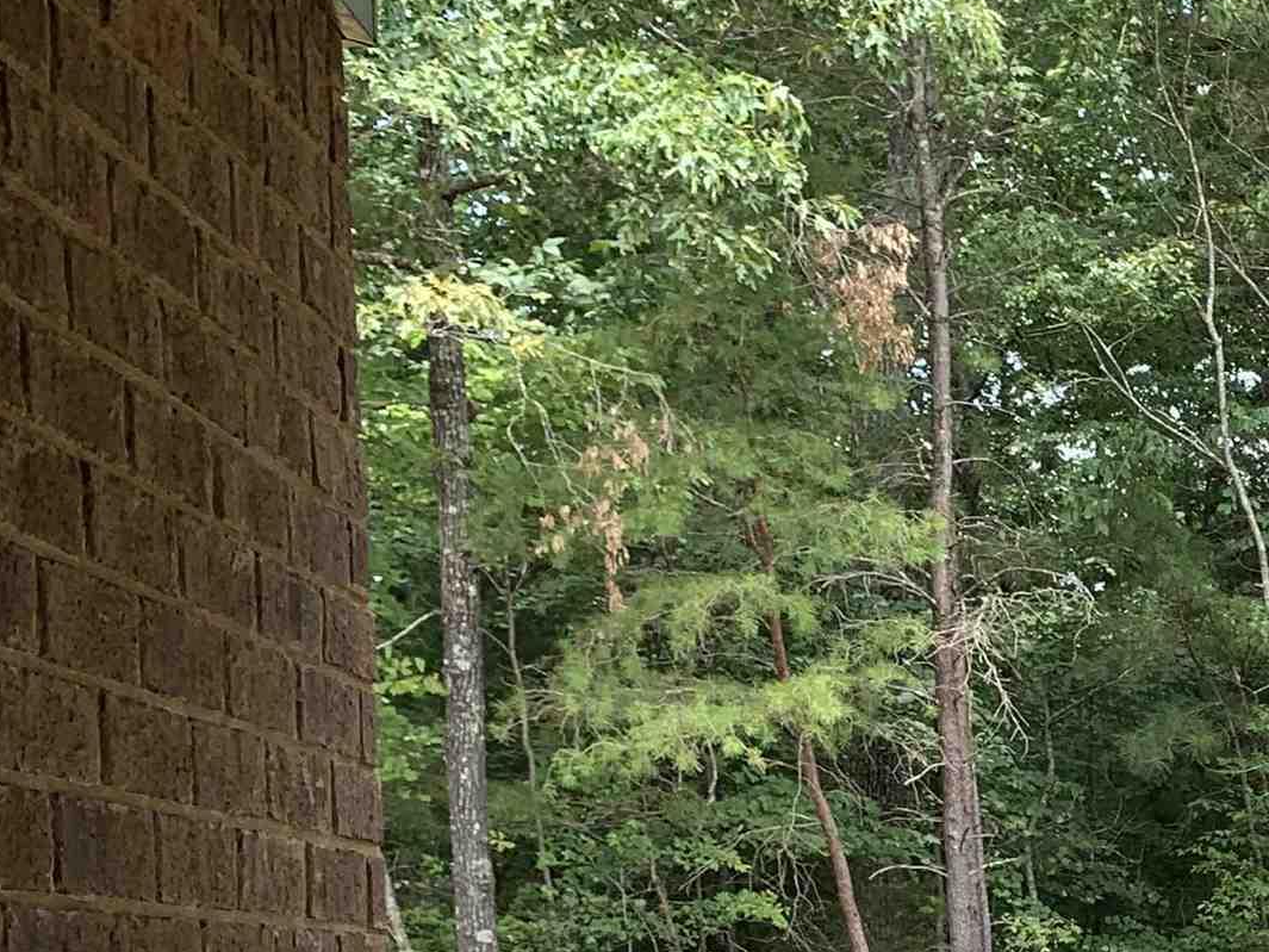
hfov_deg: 22.8
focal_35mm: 75
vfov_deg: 18.0
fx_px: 2750
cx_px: 1707
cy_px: 1315
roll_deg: +0.2
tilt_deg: -8.8
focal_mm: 4.25
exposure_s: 1/282
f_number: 1.8
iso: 25
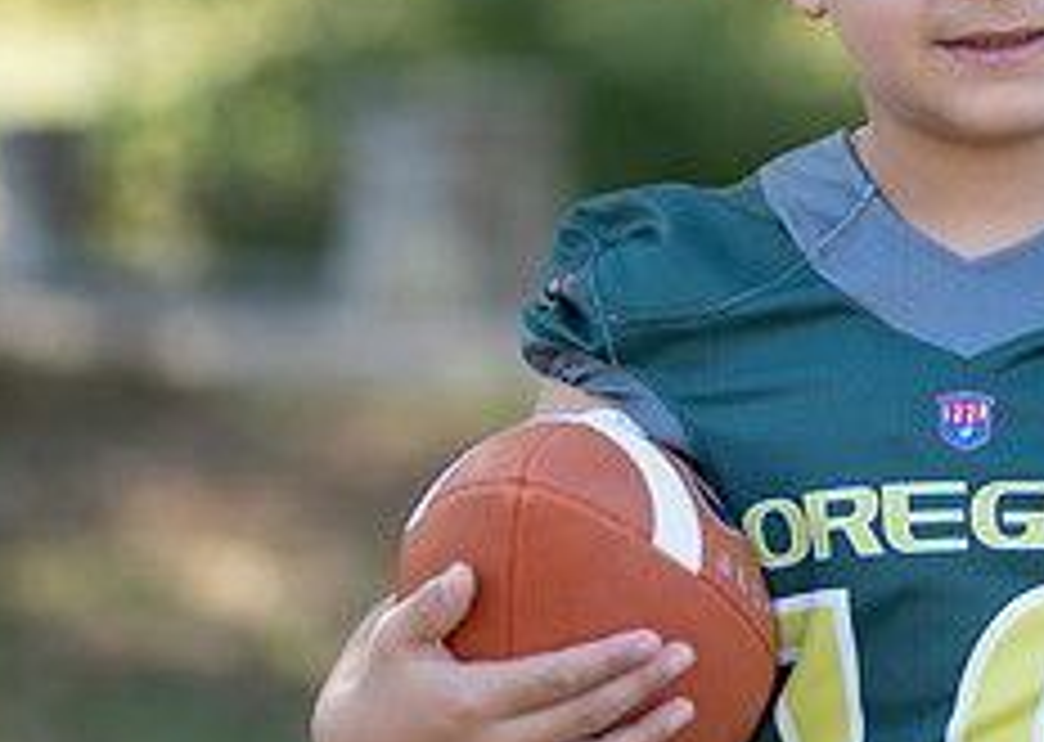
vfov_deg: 10.0
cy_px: 276
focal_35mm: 143
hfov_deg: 13.9
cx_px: 1014
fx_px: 4234
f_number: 1.2
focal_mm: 50
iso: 100
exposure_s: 1/1250
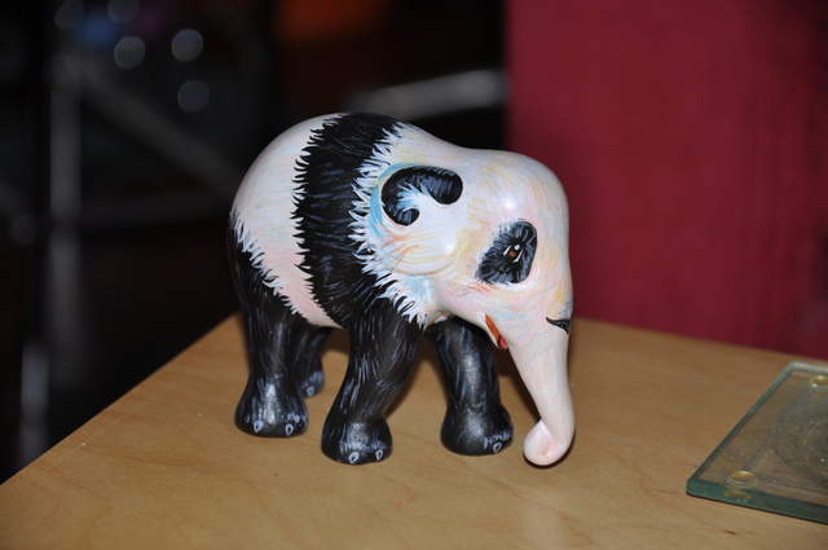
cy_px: 275
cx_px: 414
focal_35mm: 158
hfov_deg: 13.1
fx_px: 3618
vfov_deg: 8.7
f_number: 5.6
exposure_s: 1/60
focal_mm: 105
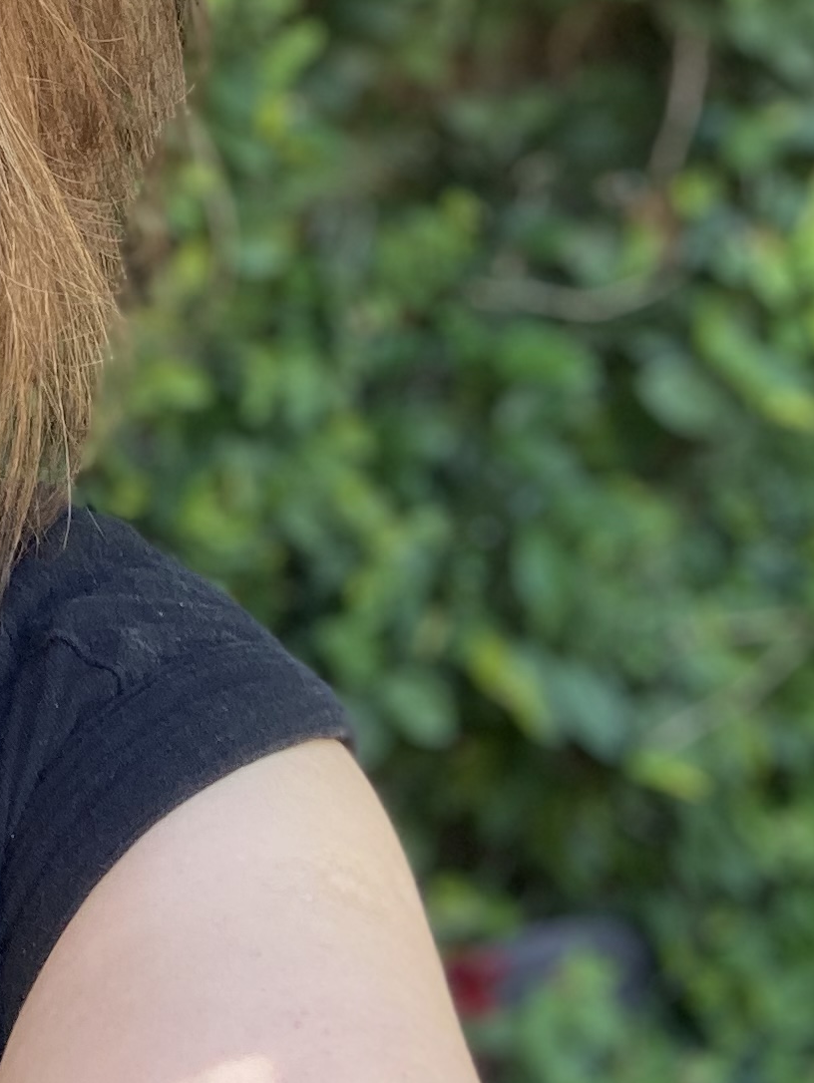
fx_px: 2850
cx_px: -262
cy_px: -207
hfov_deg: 15.4
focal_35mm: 91
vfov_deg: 20.2
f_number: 2.2
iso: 32
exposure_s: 1/121
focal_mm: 2.87
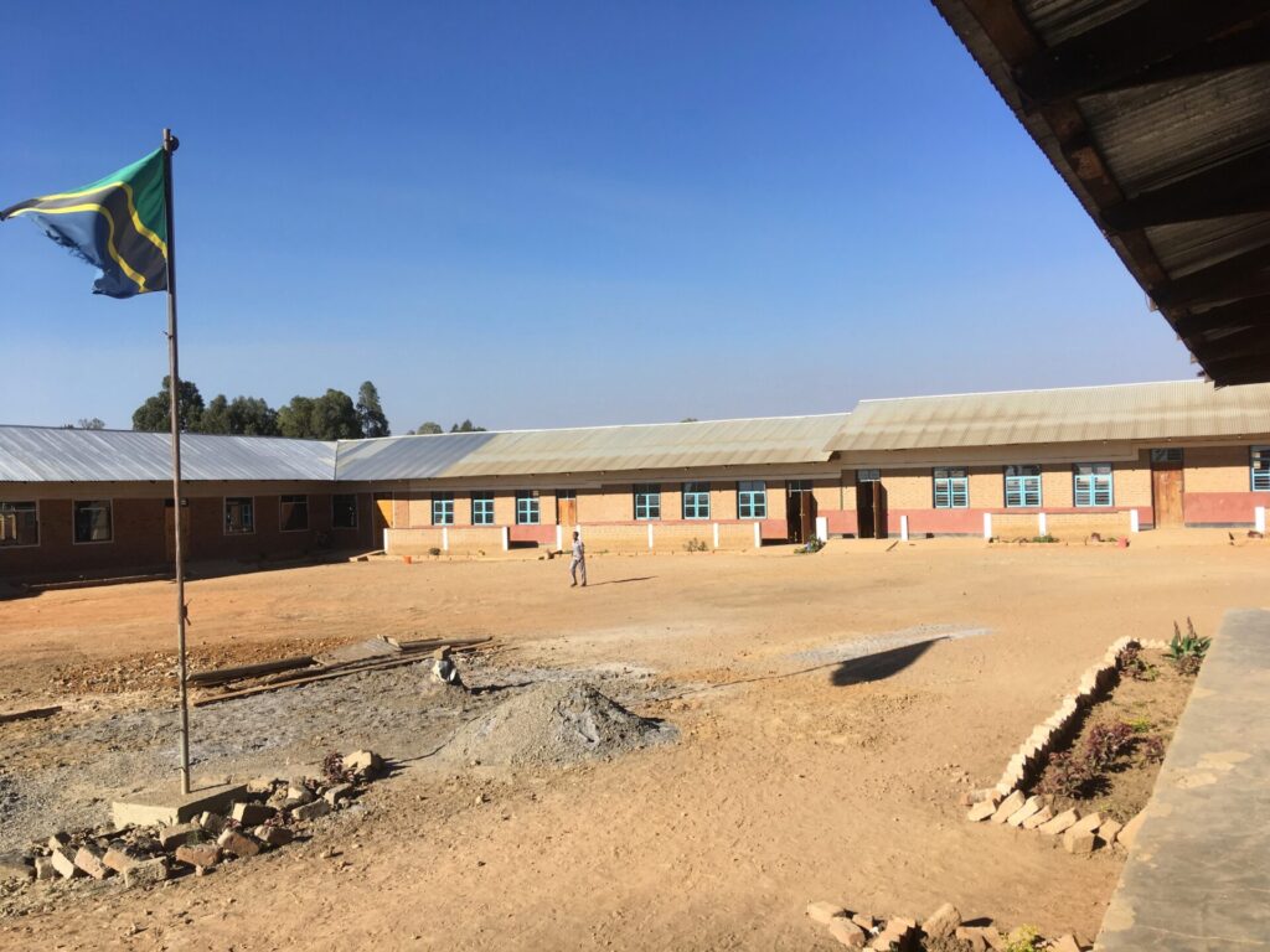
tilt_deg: +0.1
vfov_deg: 48.2
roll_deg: +1.9
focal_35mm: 29
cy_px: 476
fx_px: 1064
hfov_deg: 61.7
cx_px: 635
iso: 25
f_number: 2.2
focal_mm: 4.15
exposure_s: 1/1350
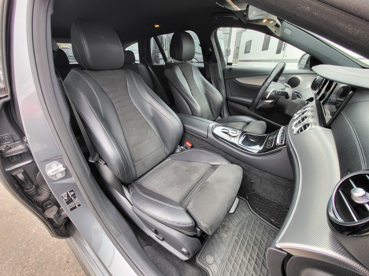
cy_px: 138
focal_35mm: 13
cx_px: 184
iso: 32
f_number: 2.2
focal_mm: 1.74
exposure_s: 1/50
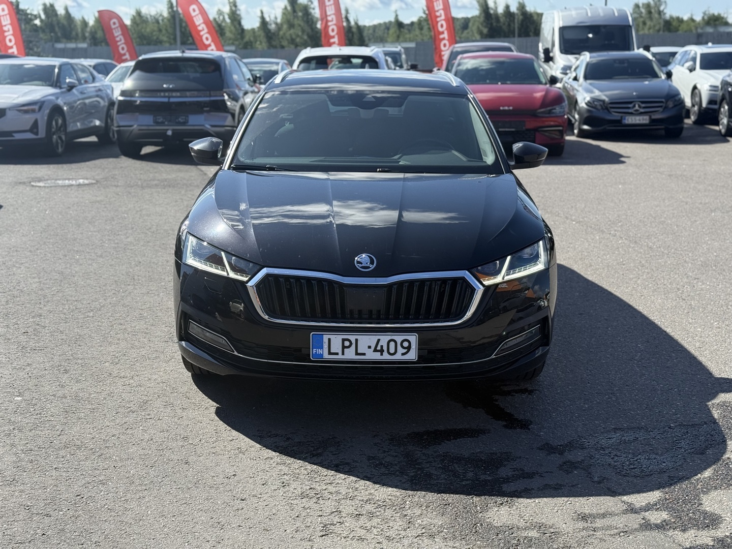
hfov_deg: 39.7
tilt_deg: -12.8
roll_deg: +0.4
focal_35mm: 48
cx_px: 366
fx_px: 1015
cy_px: 274
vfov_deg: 30.3
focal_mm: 6.76
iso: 100
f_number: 1.78
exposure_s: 1/3378
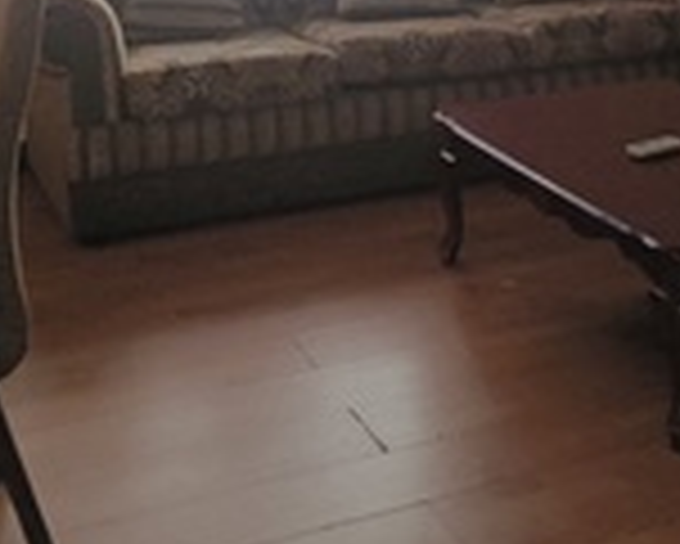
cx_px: 556
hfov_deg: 25.2
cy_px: 7
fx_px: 1490
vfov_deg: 20.1
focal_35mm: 74
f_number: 1.7
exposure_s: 1/25
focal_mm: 4.7
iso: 3257
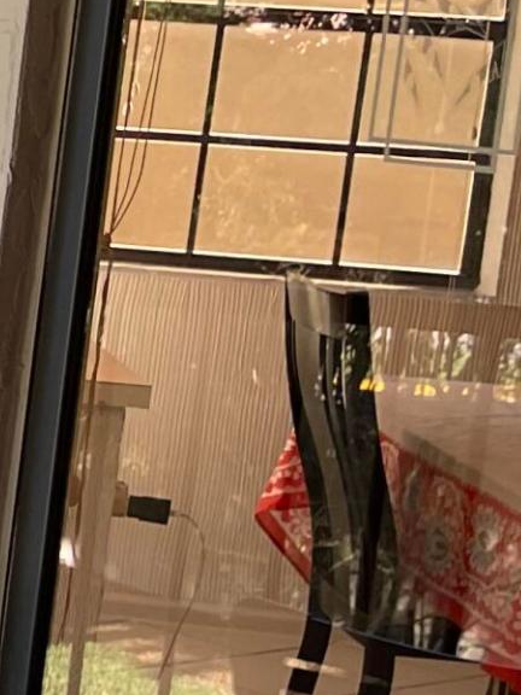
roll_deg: -3.2
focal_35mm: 130
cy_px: 332
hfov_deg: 9.1
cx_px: -1061
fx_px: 2609
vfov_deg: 15.2
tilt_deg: -8.9
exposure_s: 1/120
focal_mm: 5.1
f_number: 1.6
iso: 125
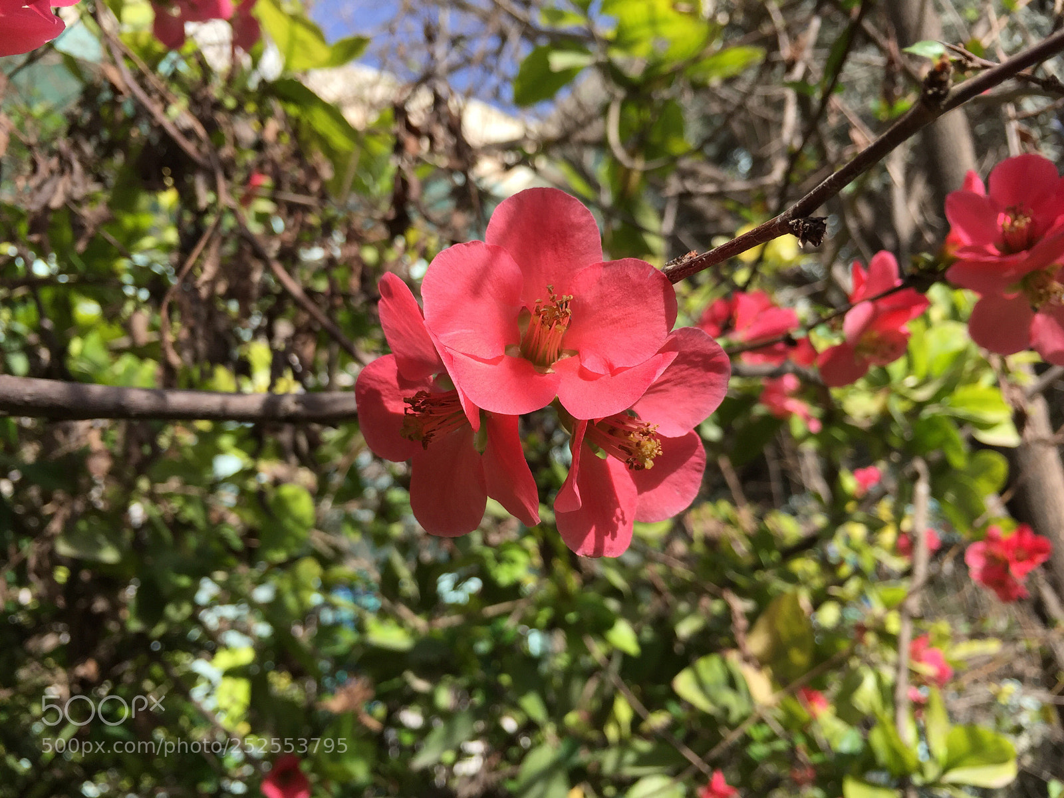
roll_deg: +3.7
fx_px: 891
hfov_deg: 61.7
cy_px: 399
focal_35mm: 29
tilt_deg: +19.9
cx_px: 532
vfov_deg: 48.2
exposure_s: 1/898
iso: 32
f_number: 2.2
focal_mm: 4.15
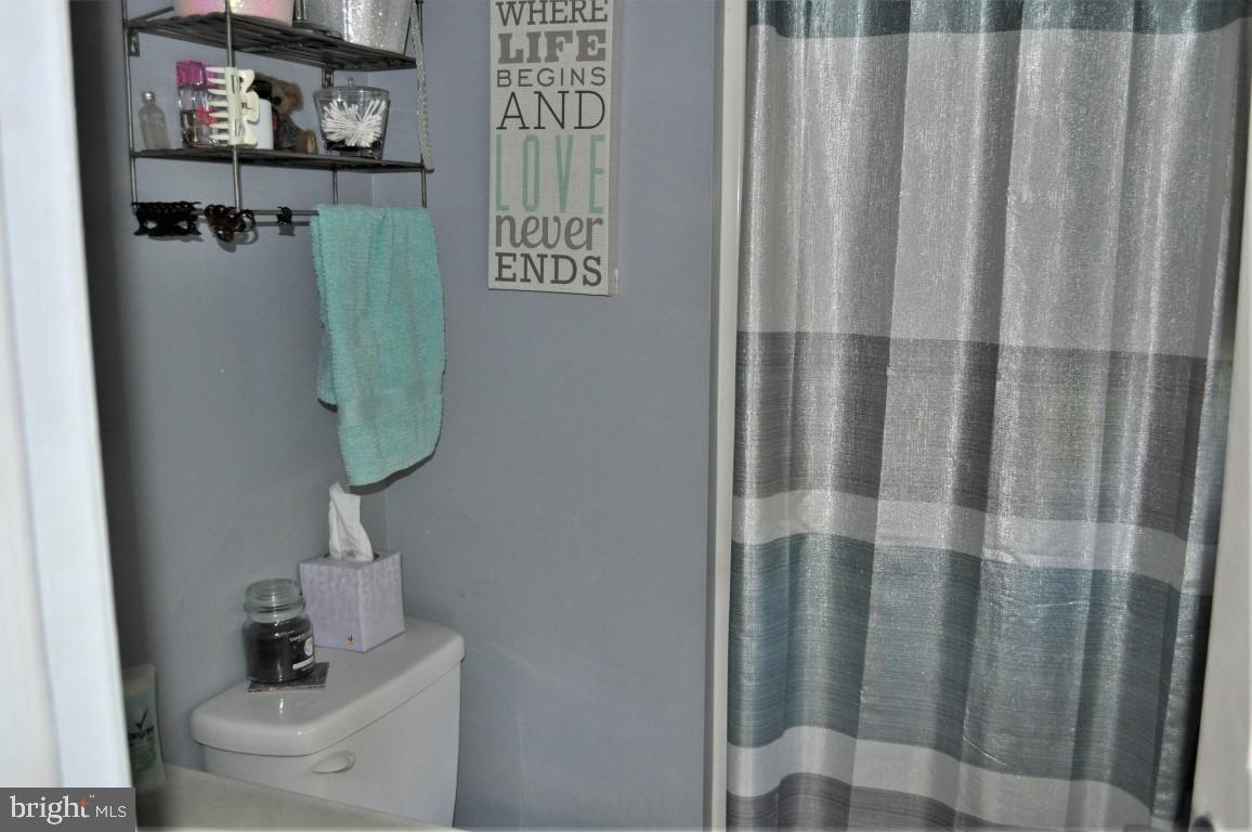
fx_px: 1146
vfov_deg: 39.9
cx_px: 626
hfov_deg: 57.3
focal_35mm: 33
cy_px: 416
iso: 800
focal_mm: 22
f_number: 3.8
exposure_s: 1/60
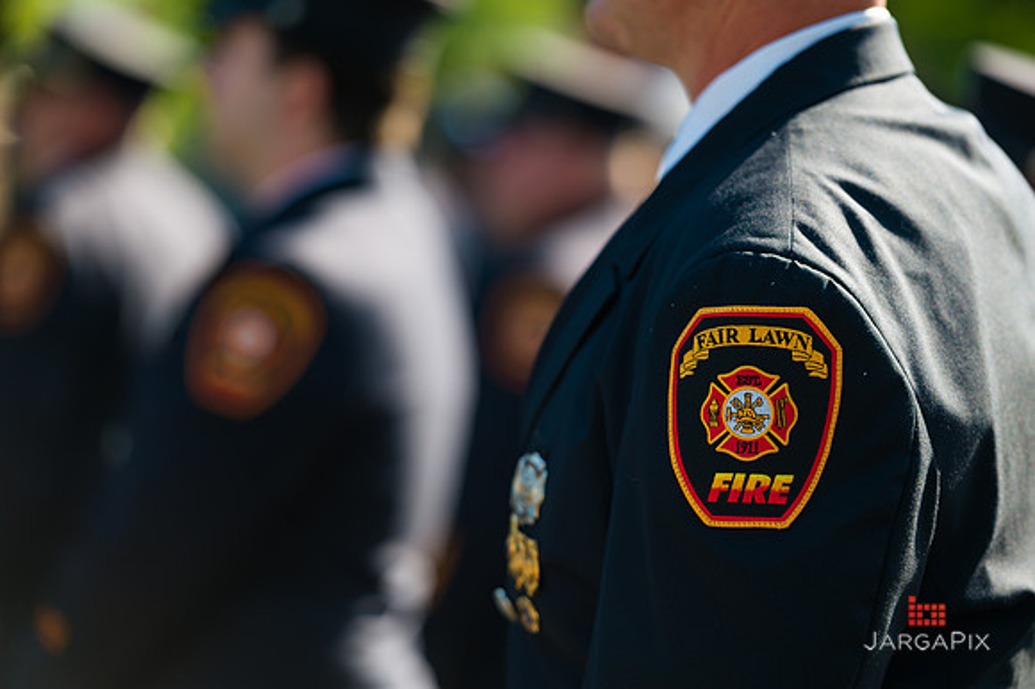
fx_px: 5028
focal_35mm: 175
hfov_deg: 11.8
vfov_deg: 7.8
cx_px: 518
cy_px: 344
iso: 200
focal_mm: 175
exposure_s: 1/1000
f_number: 3.2
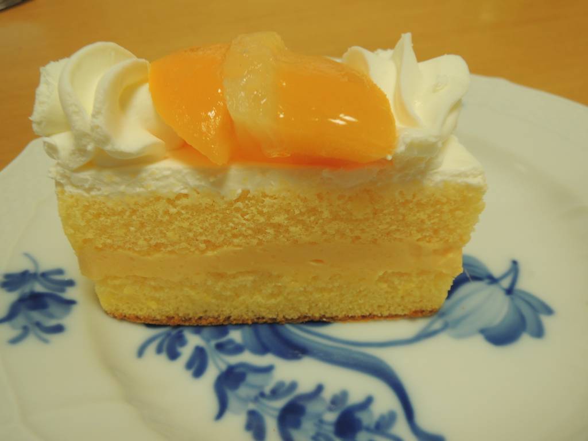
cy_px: 220
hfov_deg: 71.6
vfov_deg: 56.8
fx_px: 408
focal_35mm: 24
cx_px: 294
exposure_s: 1/30
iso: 140
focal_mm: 4.3
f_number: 2.8
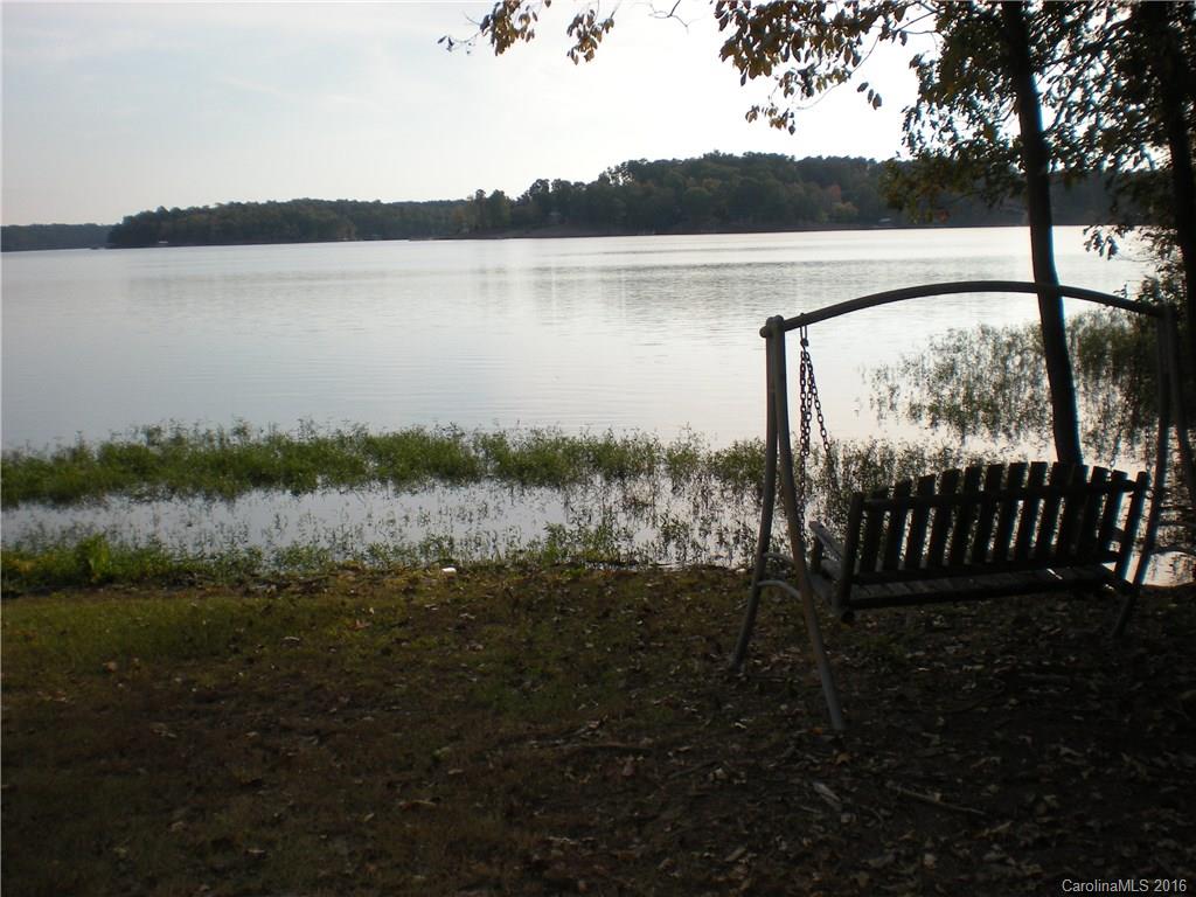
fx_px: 1313
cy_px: 448
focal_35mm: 38
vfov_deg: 37.7
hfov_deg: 49.0
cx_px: 598
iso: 89
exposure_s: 1/516
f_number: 4.6
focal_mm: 6.3
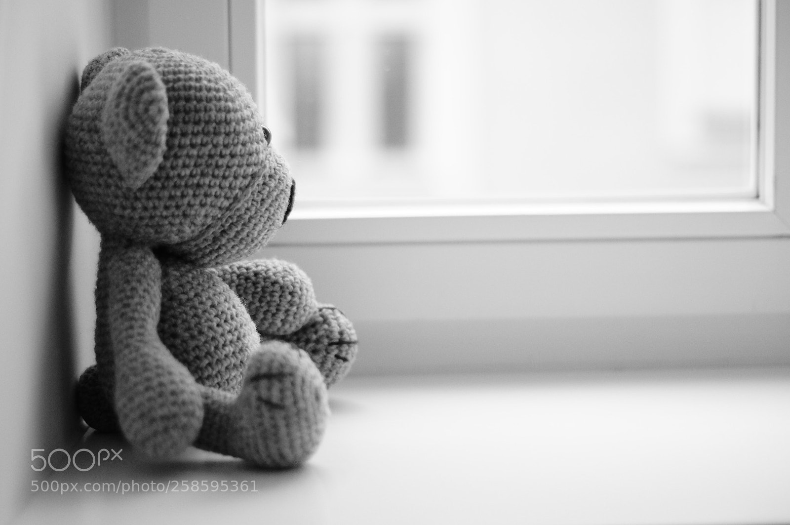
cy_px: 262
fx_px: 1644
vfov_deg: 18.1
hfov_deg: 27.0
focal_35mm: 75
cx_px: 395
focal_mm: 50
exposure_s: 1/100
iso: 800
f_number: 1.4
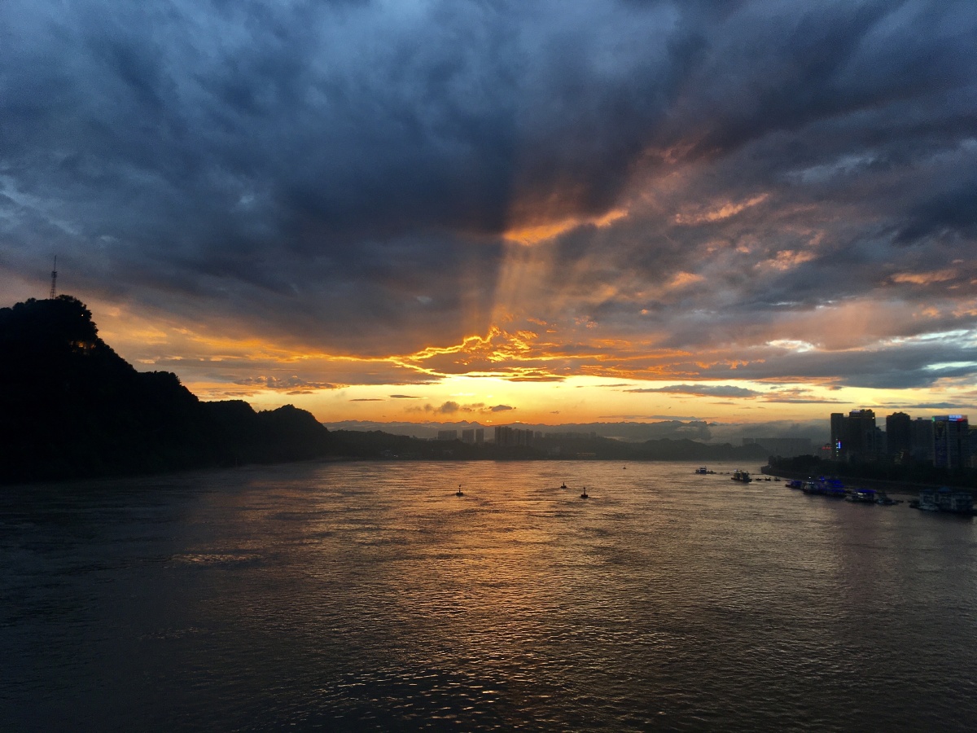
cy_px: 366
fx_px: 818
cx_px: 488
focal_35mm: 29
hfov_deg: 61.7
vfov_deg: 48.2
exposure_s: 1/126
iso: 25
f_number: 2.2
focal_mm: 4.15
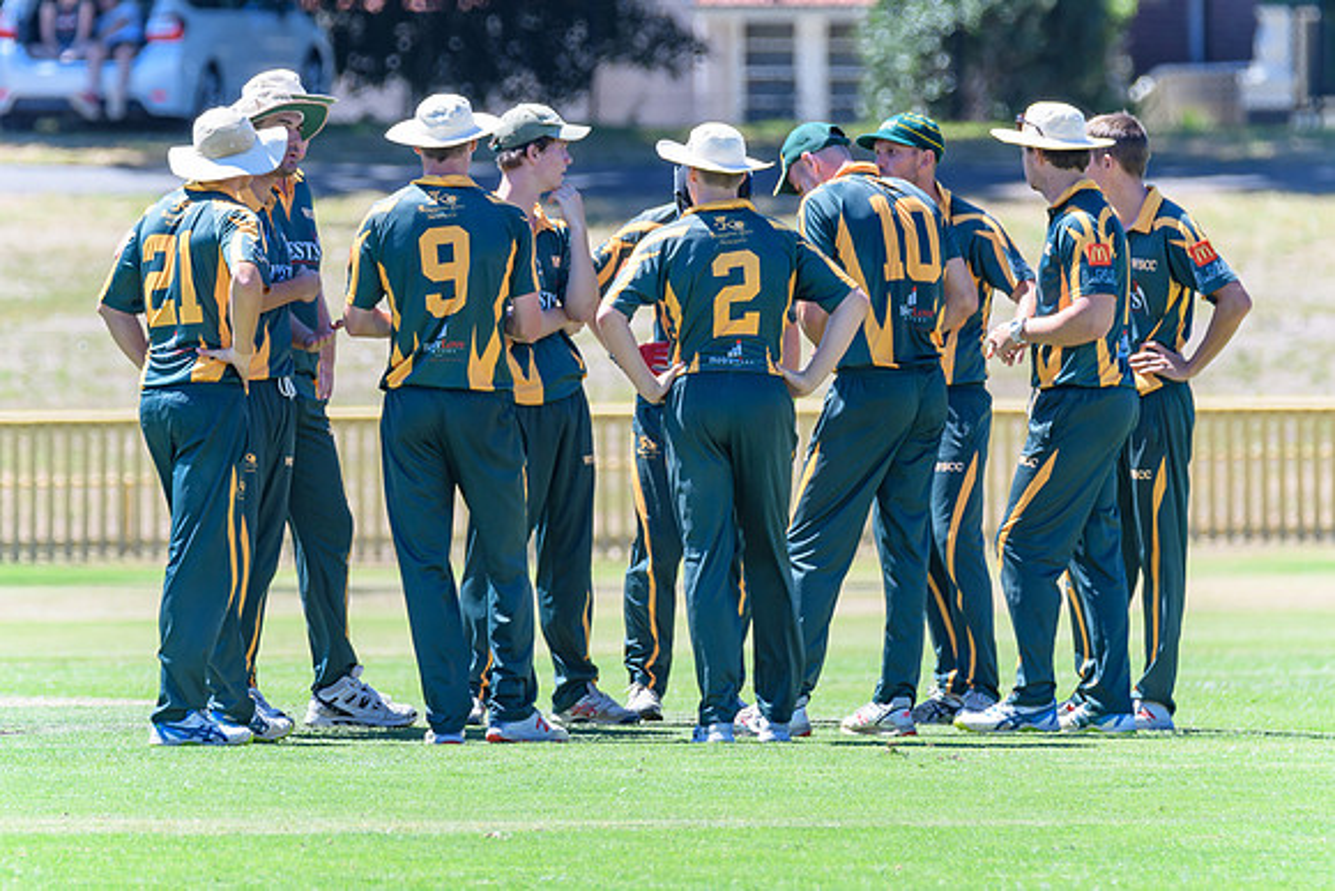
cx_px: 668
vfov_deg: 2.3
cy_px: 446
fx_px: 22315
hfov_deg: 3.4
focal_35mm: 602
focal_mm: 400
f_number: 6
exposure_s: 1/640
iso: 400
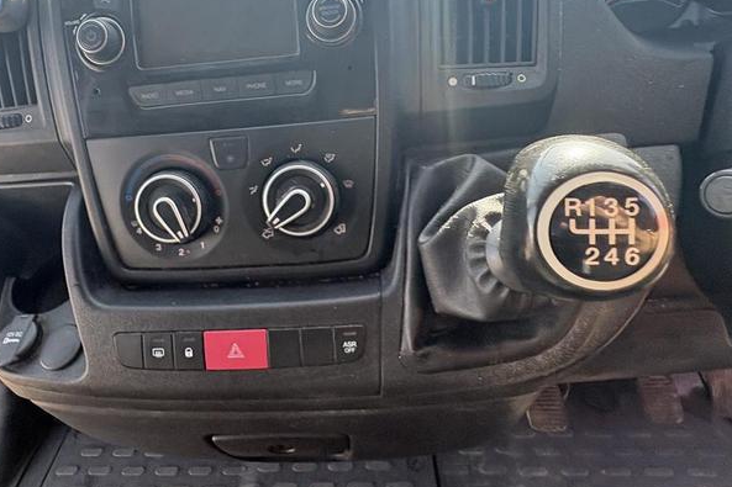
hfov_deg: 78.2
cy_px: 189
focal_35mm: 22
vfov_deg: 56.6
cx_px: 318
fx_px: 447
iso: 100
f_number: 2.2
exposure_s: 1/143
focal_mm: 2.22
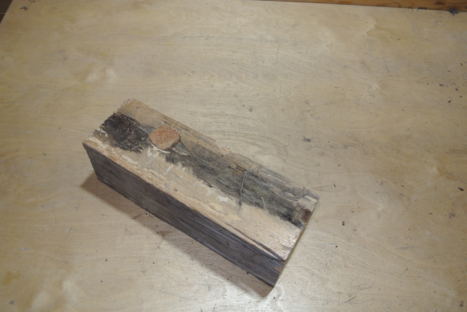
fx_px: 377
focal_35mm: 29
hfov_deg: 63.6
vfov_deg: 45.1
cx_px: 234
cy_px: 156
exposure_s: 1/60
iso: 100
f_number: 3.5
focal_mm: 11
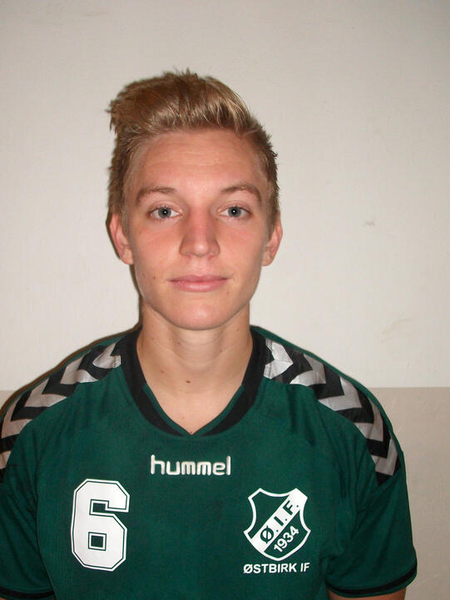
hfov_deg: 33.6
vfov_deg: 43.2
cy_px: 402
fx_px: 745
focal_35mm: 43
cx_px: 219
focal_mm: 5.7
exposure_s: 1/40
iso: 125
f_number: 2.9
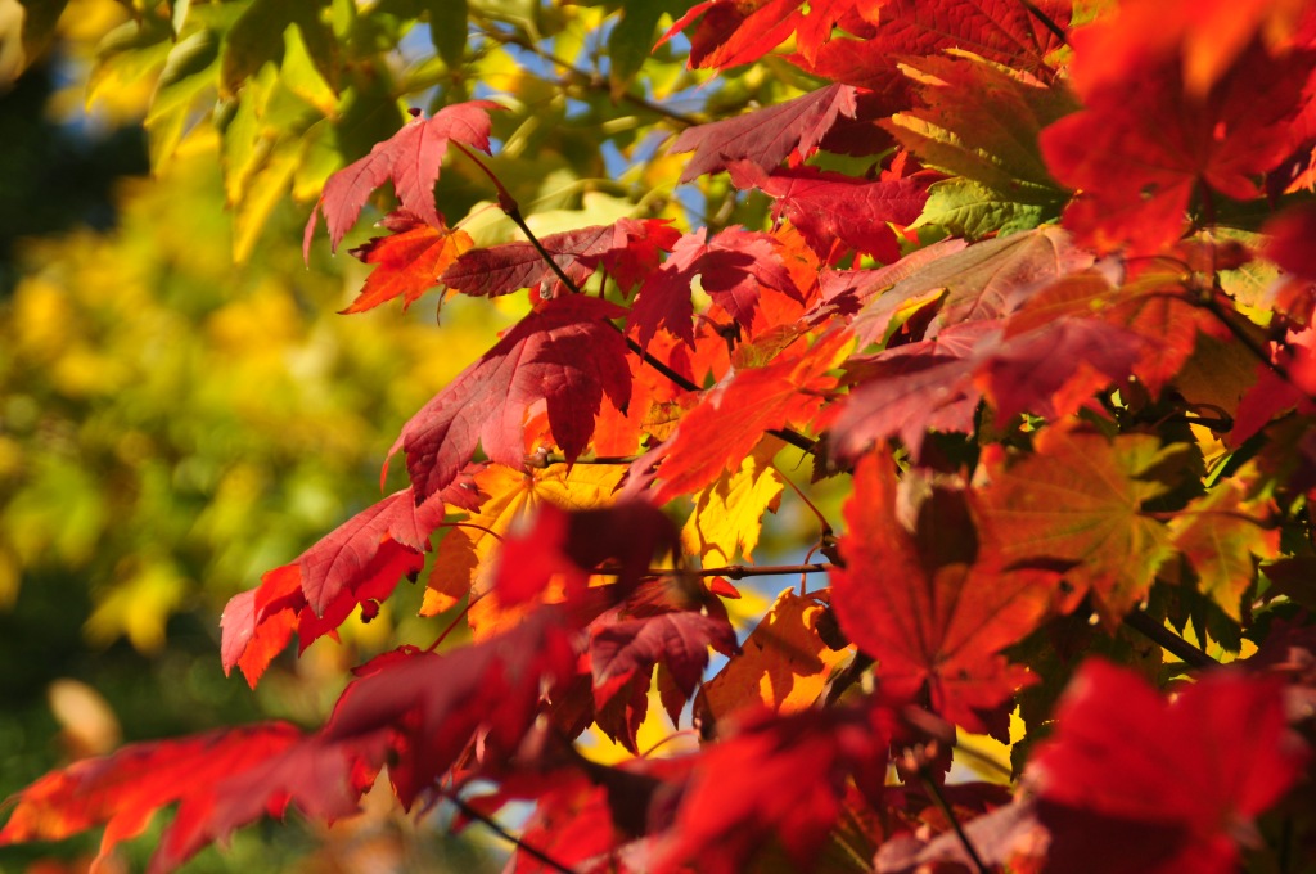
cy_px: 437
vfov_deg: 4.6
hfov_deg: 6.9
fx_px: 10953
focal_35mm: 300
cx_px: 658
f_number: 6.3
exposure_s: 1/500
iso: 200
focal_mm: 200
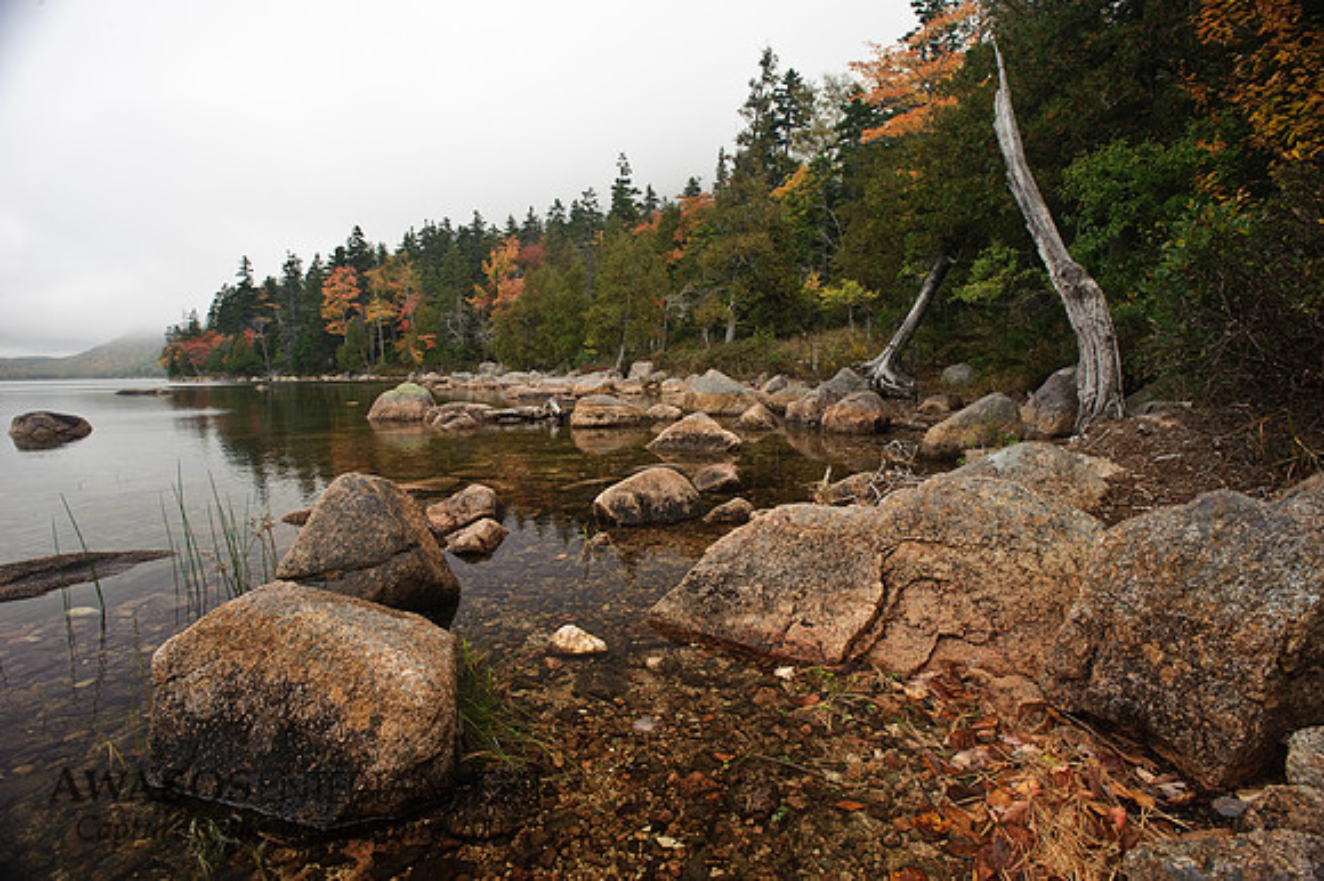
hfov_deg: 93.3
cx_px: 662
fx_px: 625
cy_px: 440
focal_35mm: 17
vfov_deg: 70.4
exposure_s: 1/50
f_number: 9
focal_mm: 17
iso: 200
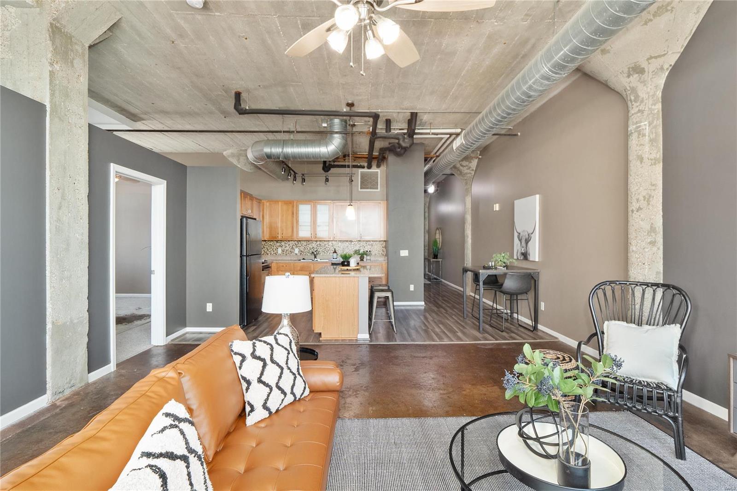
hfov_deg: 96.7
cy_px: 246
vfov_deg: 73.7
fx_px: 327
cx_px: 368
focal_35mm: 16
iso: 400
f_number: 8
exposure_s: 1/2.5
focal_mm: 8
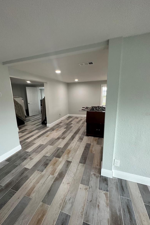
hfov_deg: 77.3
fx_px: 94
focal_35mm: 15
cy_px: 114
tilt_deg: -9.6
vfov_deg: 100.4
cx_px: 73
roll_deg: -0.5
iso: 250
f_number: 2.2
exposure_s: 1/120
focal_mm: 2.22
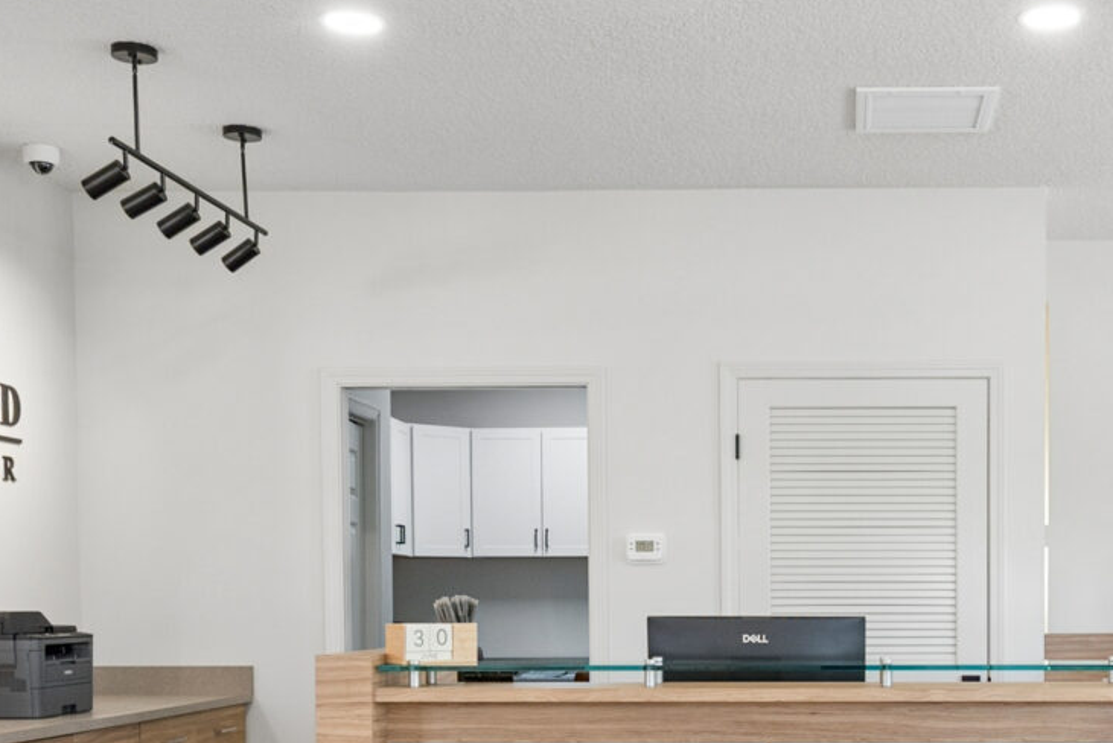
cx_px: 796
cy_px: 901
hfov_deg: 39.5
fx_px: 1515
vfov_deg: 24.8
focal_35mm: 49
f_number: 8
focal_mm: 14
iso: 400
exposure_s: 1/80
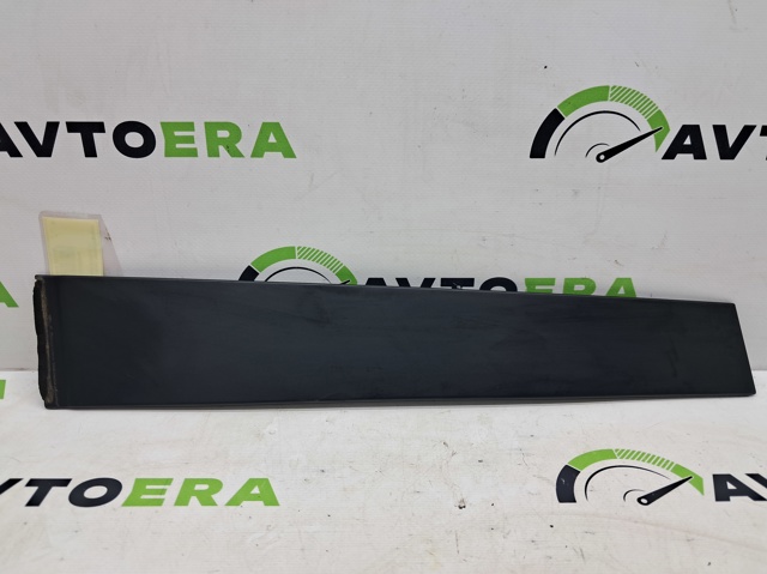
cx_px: 384
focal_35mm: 27
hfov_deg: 65.4
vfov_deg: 51.3
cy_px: 287
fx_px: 598
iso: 50
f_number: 1.8
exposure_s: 1/50
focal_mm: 4
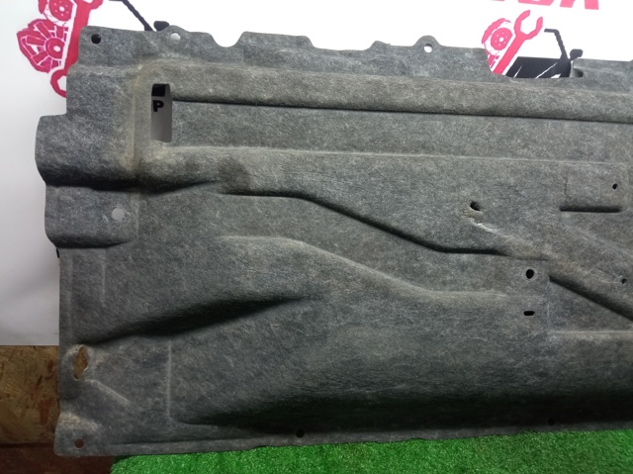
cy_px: 237
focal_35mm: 27
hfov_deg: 65.4
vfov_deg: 51.3
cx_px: 316
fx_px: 493
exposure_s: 1/33.3
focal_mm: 3.79
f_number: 2.2
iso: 420
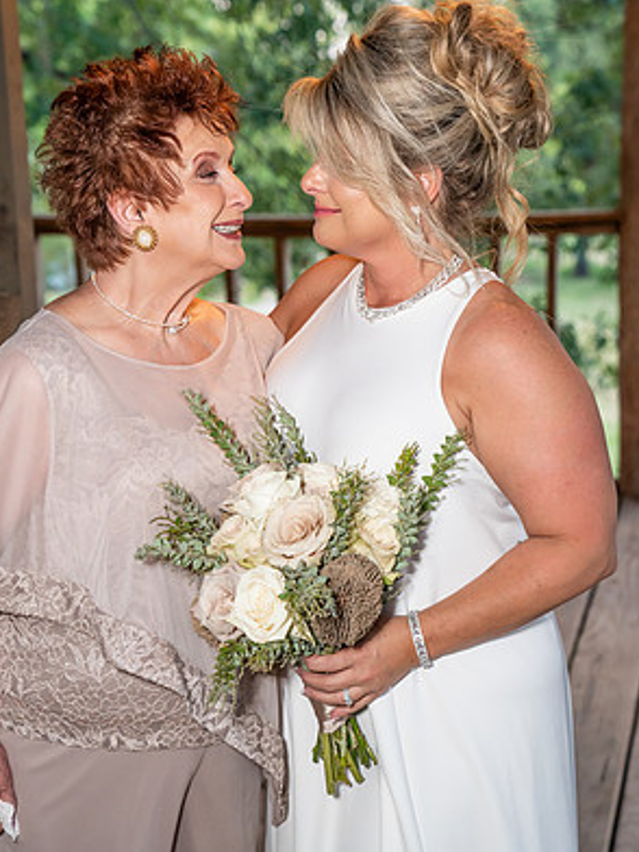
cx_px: 317
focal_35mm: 64
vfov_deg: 30.3
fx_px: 1575
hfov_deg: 22.9
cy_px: 430
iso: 1600
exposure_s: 1/125
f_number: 4.5
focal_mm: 58
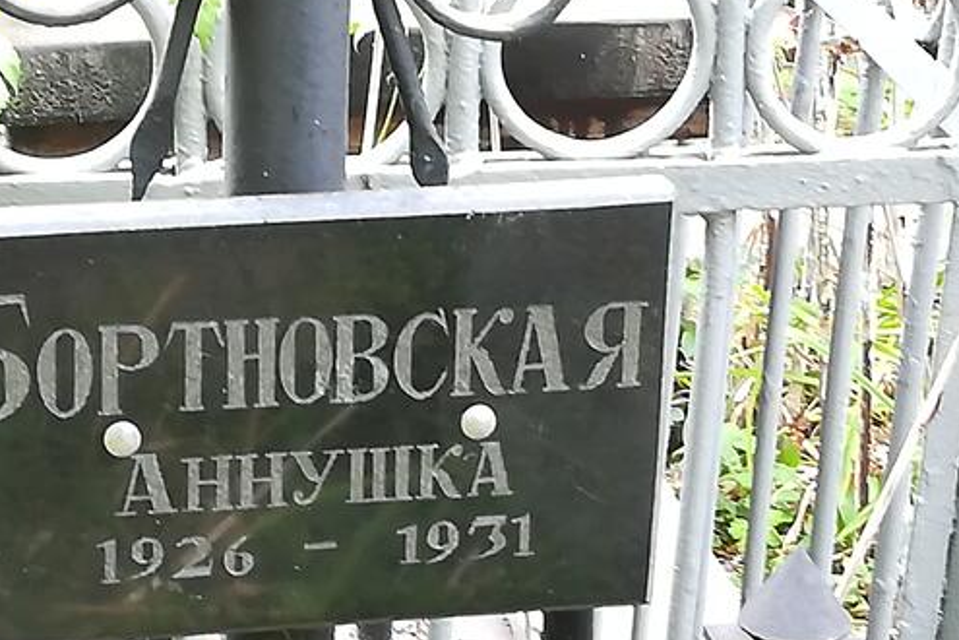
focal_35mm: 126
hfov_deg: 16.2
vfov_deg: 10.9
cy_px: 432
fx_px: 3356
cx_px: 355
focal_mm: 3.83
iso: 80
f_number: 2.2
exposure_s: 1/30
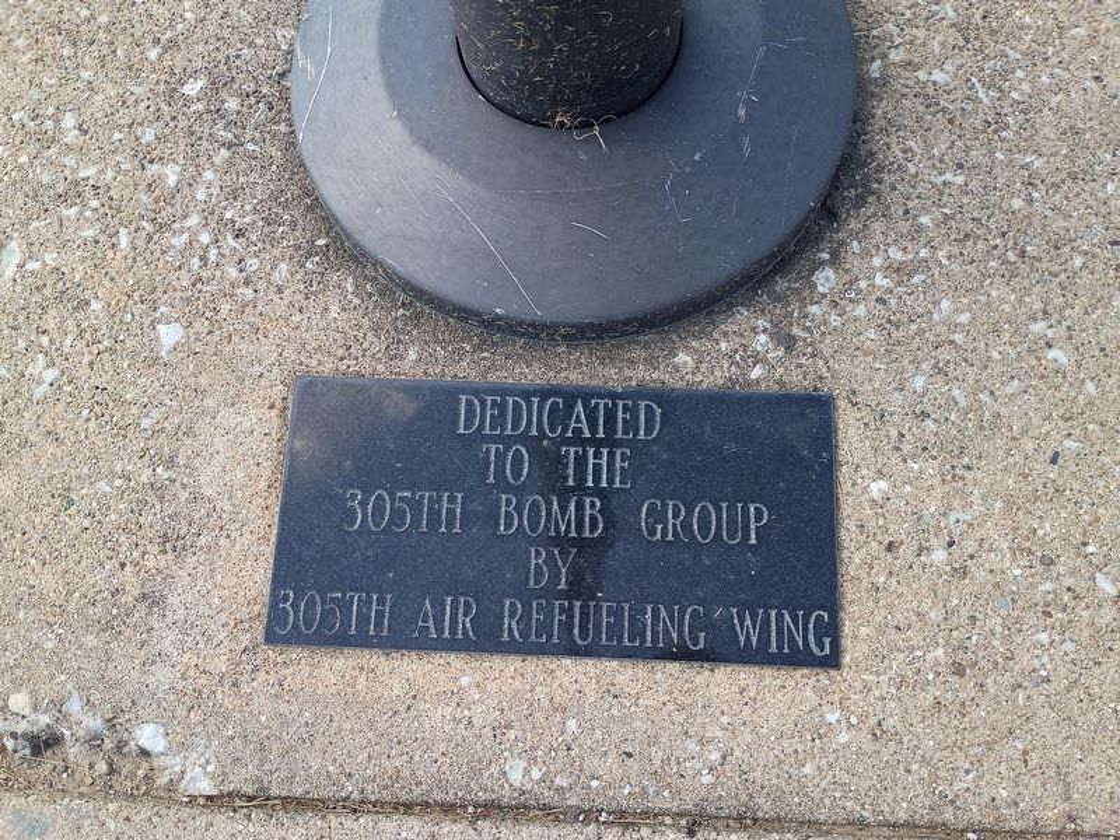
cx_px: 560
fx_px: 938
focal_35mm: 29
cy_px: 420
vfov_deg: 48.2
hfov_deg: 61.7
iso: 100
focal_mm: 4.27
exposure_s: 1/273
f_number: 1.8
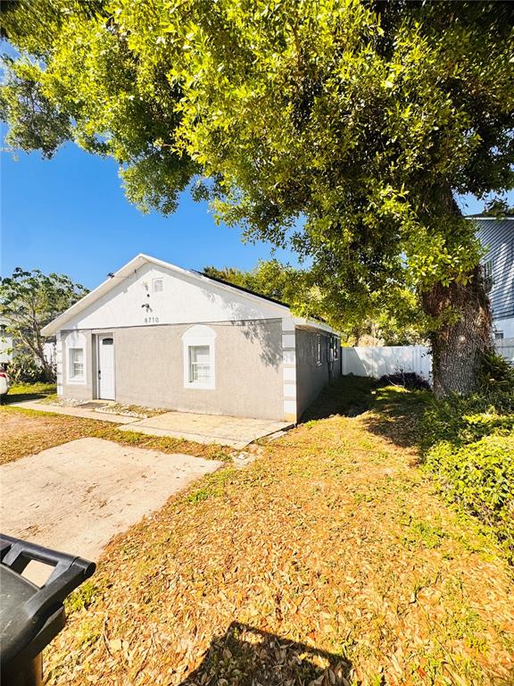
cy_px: 343
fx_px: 277
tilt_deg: +0.9
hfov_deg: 85.7
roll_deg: +0.2
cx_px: 257
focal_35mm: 14
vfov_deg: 102.1
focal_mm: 2.22
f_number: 2.2
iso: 50
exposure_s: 1/2273
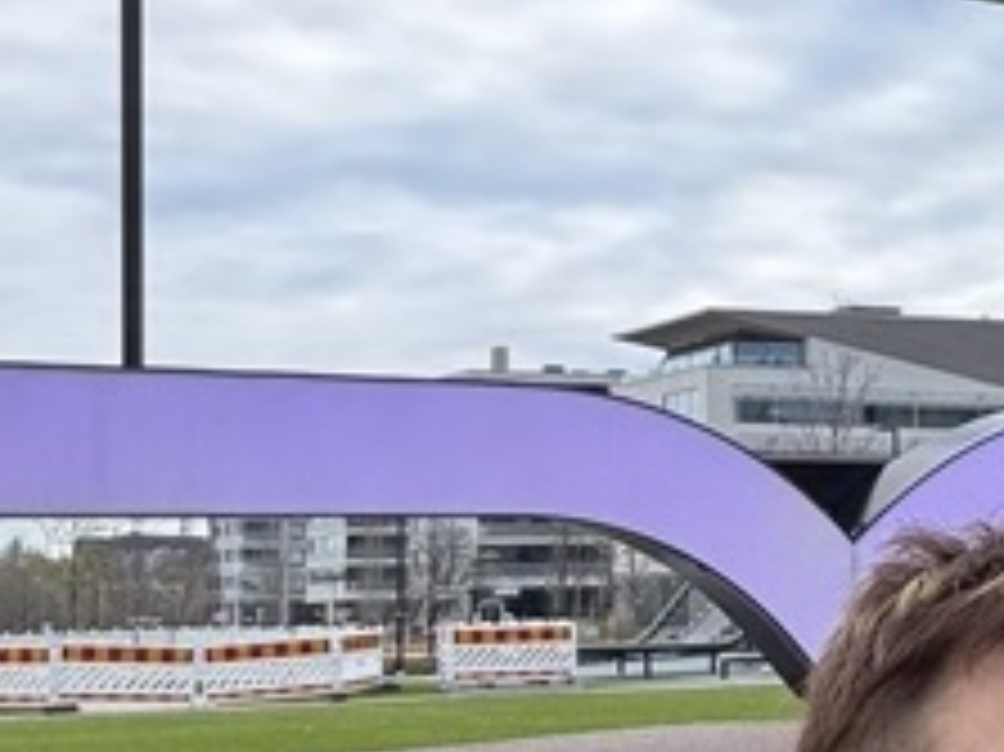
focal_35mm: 93
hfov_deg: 19.6
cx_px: 1256
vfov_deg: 15.9
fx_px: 2696
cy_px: 403
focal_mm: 2.69
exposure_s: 1/265
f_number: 1.9
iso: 25
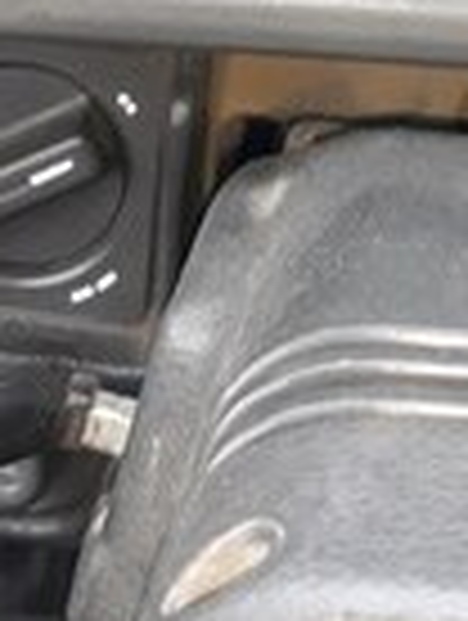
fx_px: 1743
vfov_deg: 17.6
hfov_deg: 15.3
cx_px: 297
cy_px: -369
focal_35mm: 97
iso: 50
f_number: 1.7
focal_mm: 3.71
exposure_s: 1/100
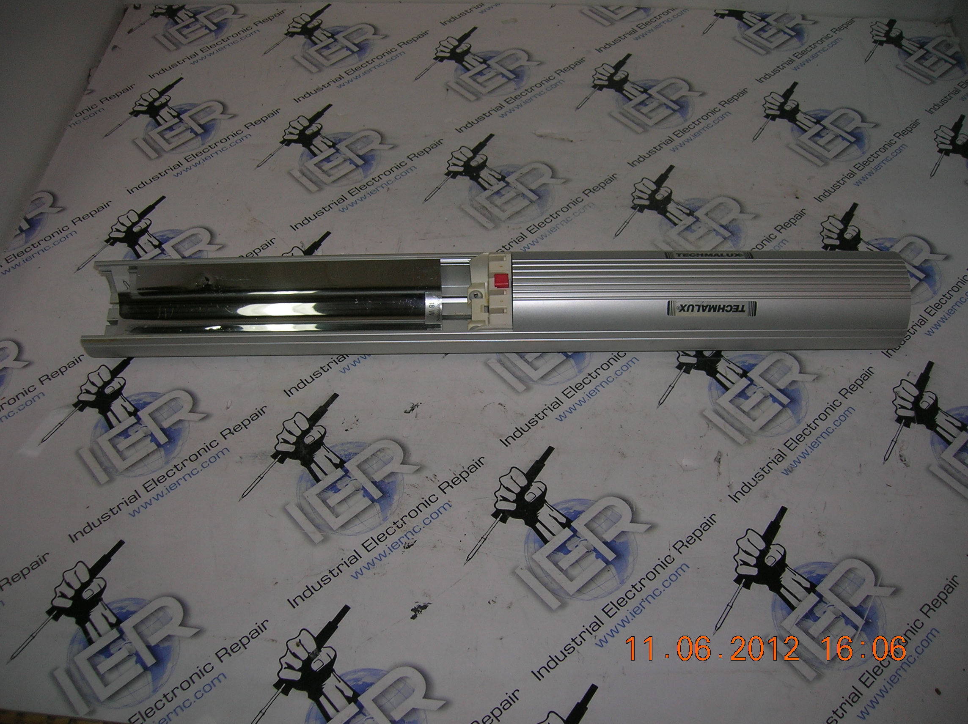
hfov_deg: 54.0
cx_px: 484
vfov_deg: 41.7
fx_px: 950
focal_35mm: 34
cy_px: 362
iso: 50
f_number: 2.9
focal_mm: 5.7
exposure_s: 1/60.1
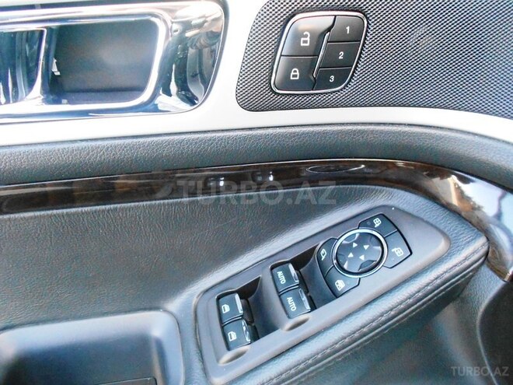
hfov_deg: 67.3
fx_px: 385
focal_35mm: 26
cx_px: 256
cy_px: 192
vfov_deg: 53.1
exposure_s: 1/80
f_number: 3.2
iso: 800
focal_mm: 4.6
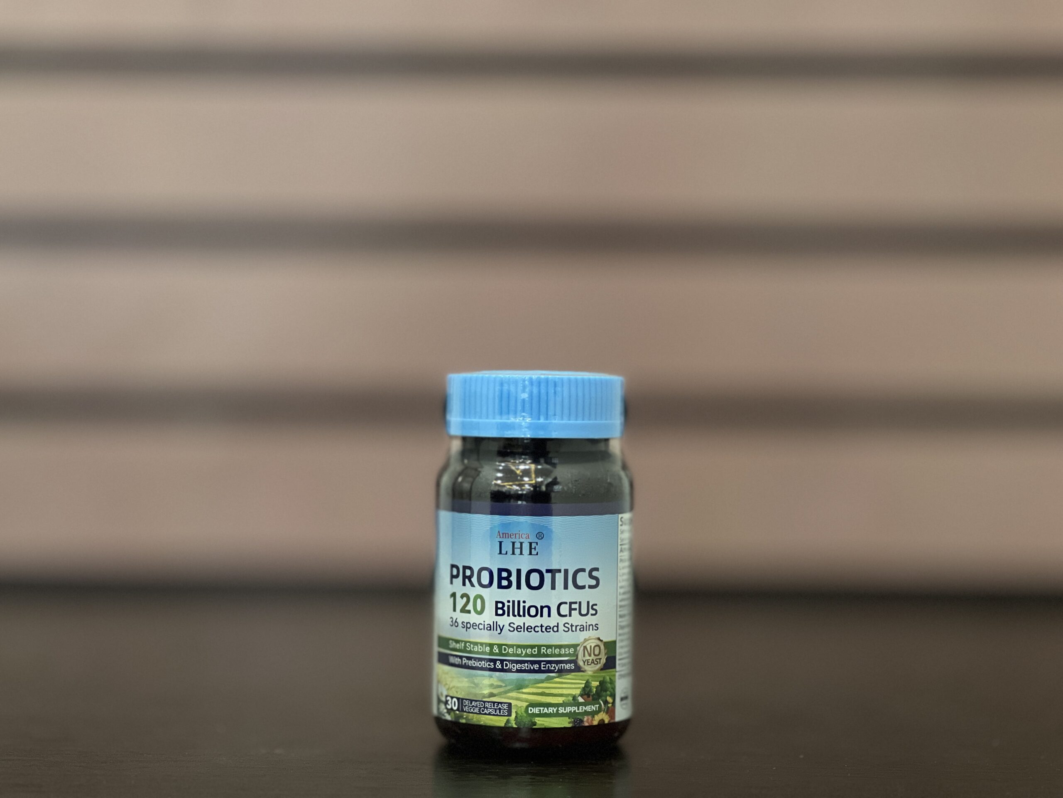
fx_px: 2365
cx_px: 532
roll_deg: -0.2
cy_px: 399
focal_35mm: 77
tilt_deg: -1.6
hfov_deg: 25.3
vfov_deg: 19.1
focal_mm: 9
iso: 400
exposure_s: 1/33
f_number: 2.8
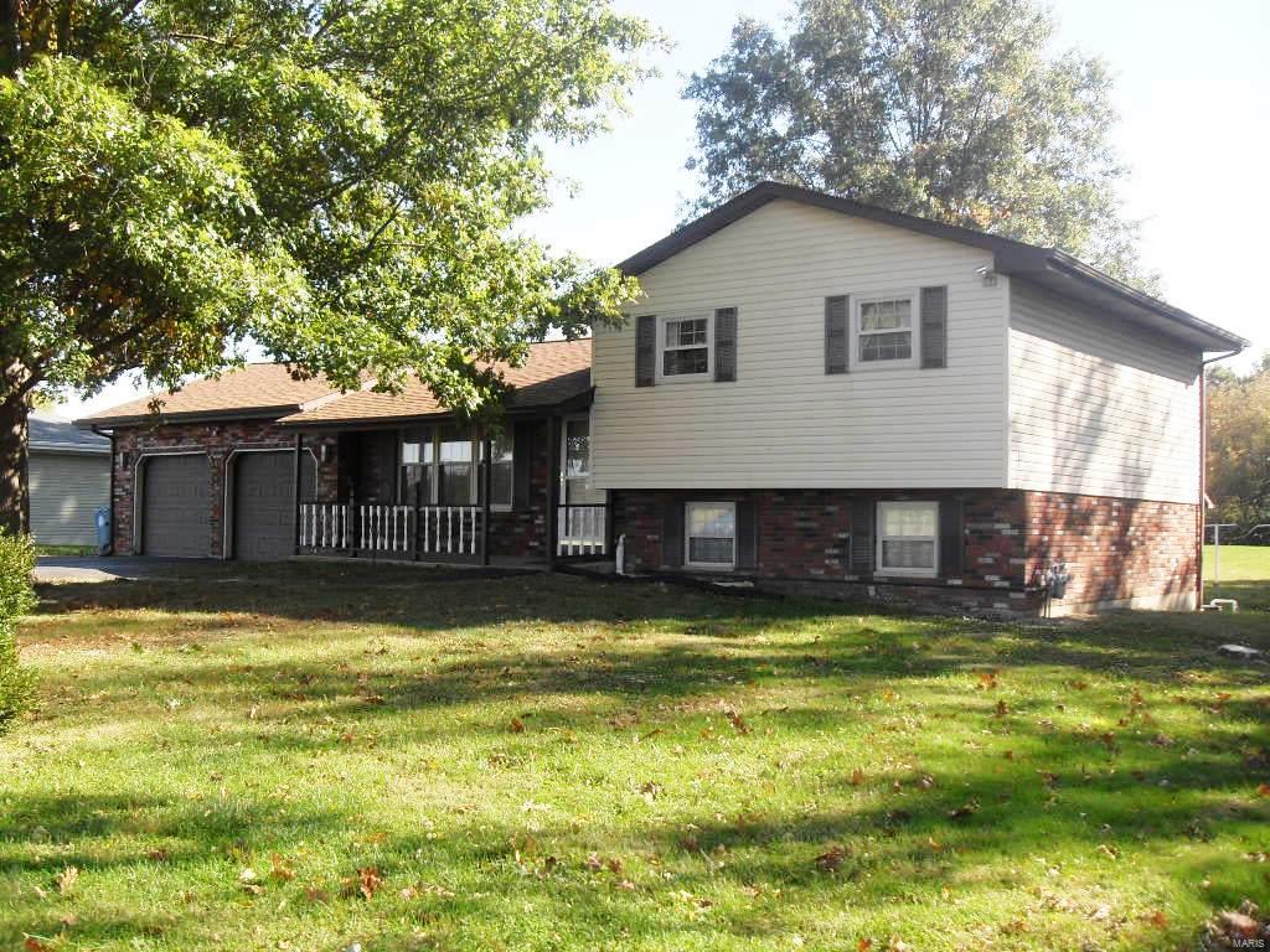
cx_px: 635
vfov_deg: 38.7
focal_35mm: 37
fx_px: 1357
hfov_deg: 50.1
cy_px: 476
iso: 80
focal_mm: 6.3
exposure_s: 1/350
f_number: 2.8
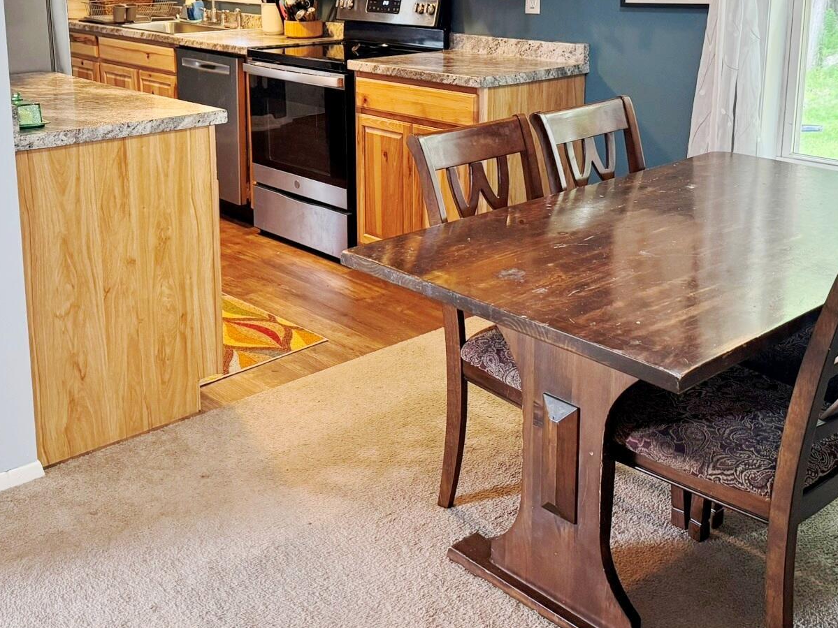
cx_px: 409
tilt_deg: -12.0
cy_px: 143
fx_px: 992
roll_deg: -0.5
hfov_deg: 45.8
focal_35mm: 41
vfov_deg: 34.3
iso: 320
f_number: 1.78
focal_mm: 6.76
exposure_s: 1/60
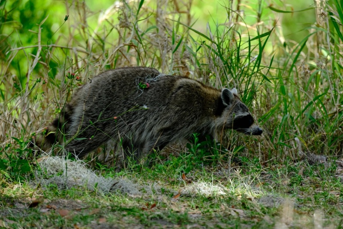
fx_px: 6925
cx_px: 172
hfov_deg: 2.8
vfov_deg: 1.9
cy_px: 114
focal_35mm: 727
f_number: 7.1
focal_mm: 484.5
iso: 1000
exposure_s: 1/750
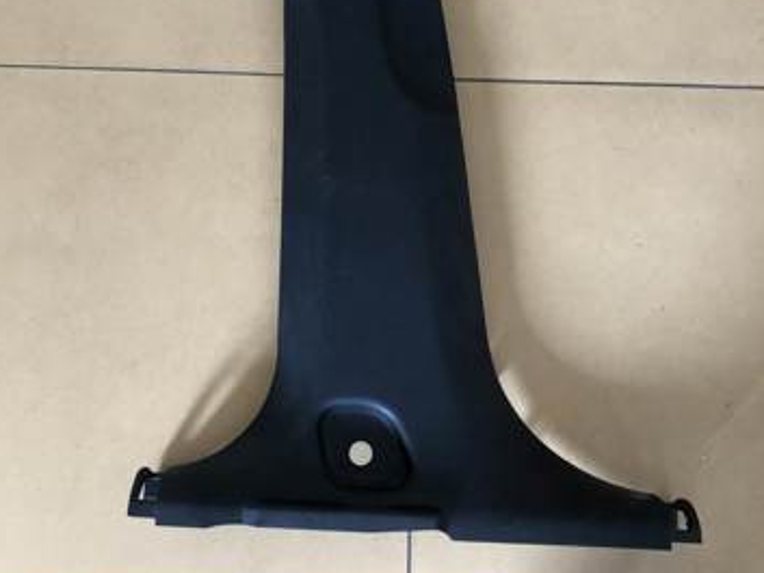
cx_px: 378
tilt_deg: -76.6
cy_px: 214
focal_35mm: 38
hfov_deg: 49.0
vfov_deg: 37.5
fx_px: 839
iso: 80
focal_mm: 4
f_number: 1.8
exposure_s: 1/15
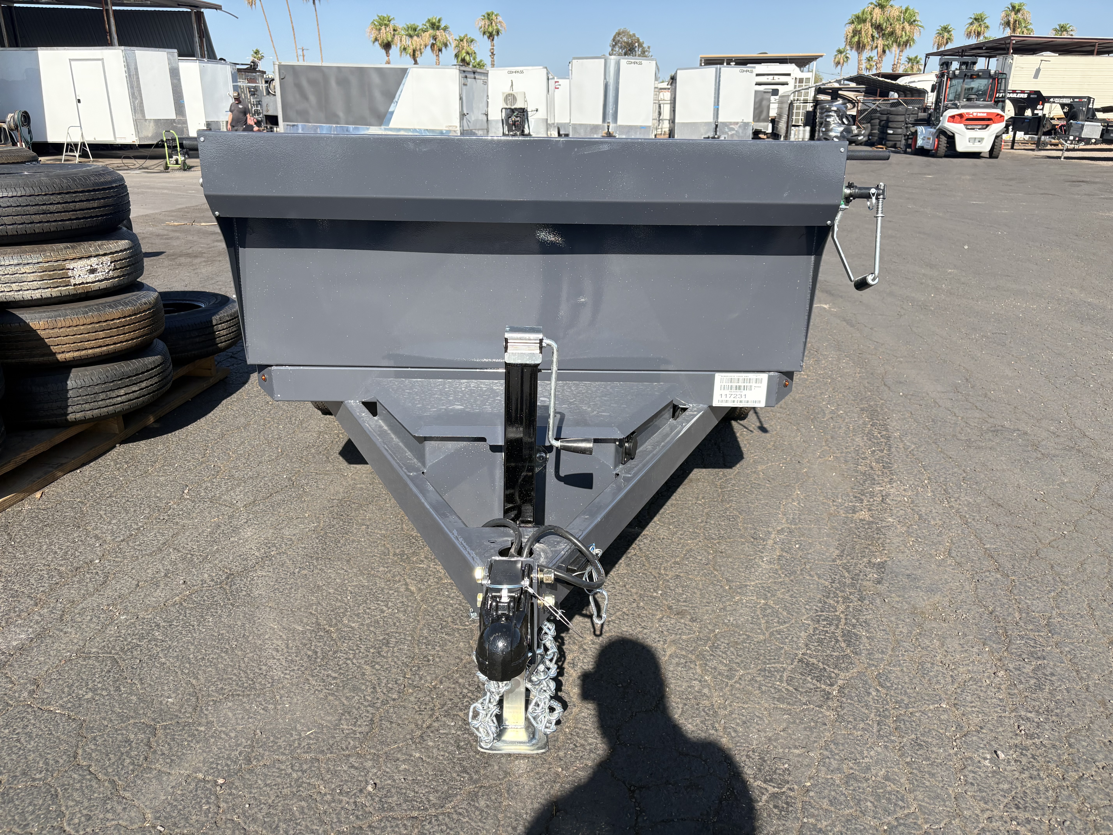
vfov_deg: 53.1
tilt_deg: -20.4
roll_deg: +1.4
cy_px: 418
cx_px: 556
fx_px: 836
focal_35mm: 26
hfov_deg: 67.3
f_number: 1.6
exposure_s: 1/2747
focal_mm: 5.96
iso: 64
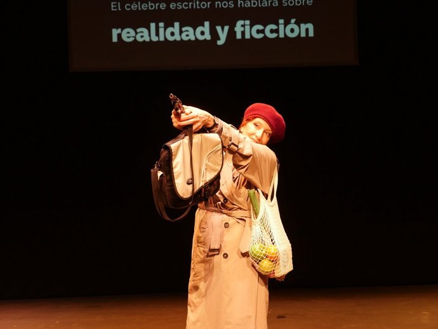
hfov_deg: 31.2
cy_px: 164
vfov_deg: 23.7
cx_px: 219
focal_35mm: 62
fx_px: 785
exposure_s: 1/80
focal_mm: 31
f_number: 2.8
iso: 1000
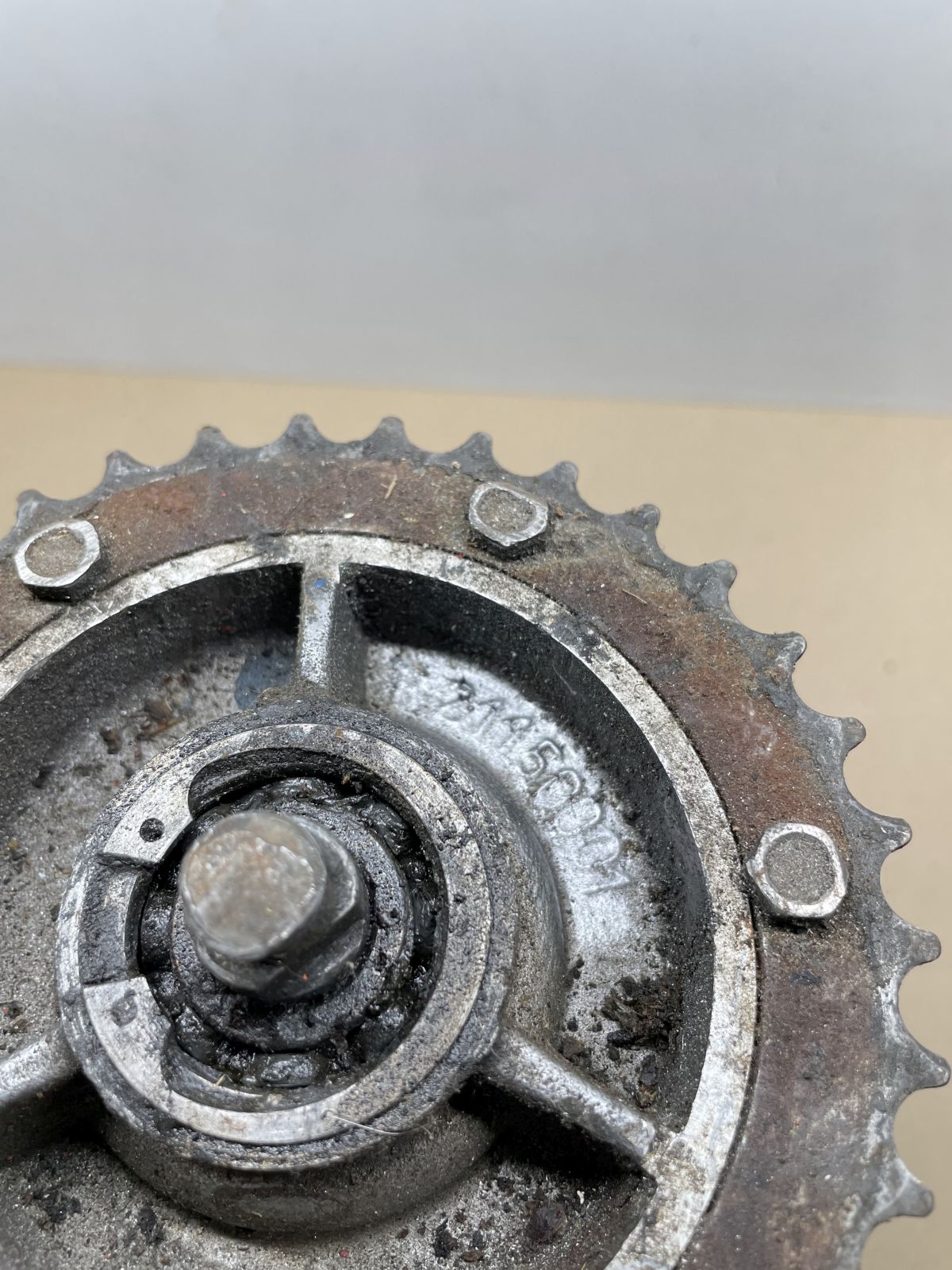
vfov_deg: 67.3
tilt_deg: -68.9
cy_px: 635
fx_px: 953
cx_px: 476
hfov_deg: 53.1
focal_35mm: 26
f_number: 1.6
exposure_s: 1/100
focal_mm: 4.2
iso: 100
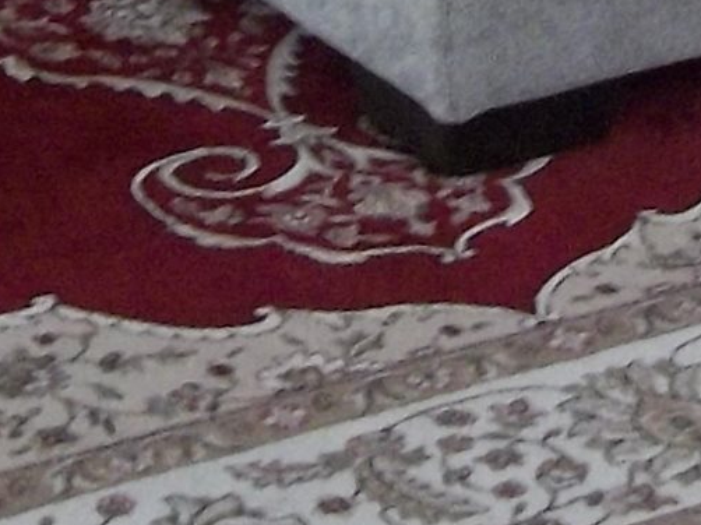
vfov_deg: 6.9
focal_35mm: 196
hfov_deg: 10.1
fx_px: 3967
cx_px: 465
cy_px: -949
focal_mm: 5.7
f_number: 2.9
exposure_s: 1/8
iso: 197
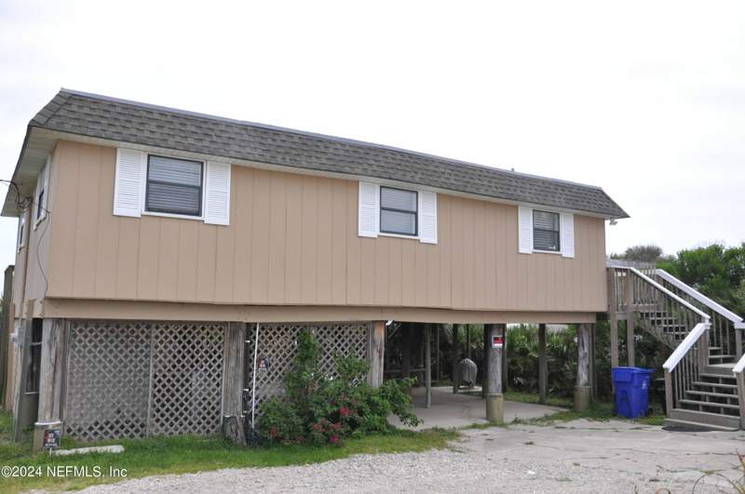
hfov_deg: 59.6
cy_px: 247
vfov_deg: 41.6
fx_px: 651
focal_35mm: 32
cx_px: 372
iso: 800
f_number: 5.6
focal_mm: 21
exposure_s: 1/4000
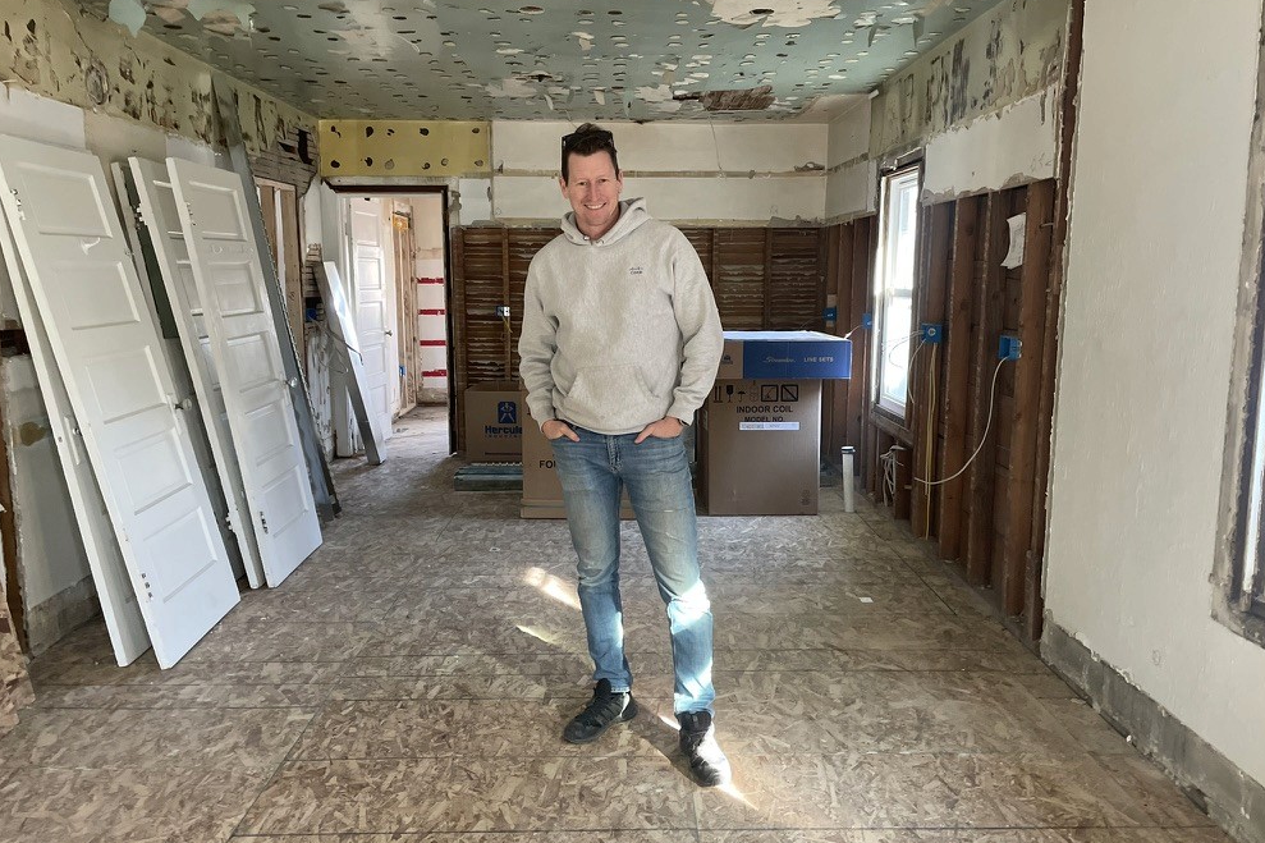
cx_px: 634
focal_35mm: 28
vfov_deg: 46.4
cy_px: 431
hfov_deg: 65.5
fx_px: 984
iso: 400
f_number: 1.6
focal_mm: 4.2
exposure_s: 1/60
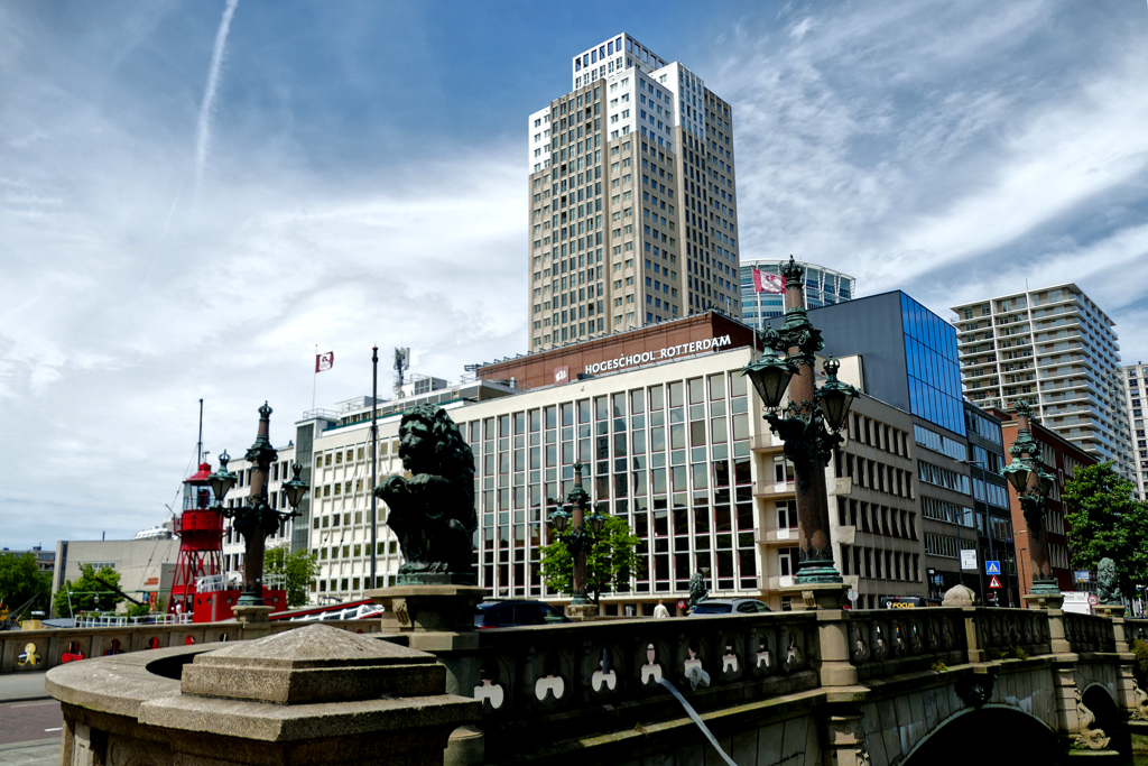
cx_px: 574
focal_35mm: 30
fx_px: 957
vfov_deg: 43.6
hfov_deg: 61.9
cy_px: 383
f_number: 3.5
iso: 125
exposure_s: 1/2000
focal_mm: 10.8
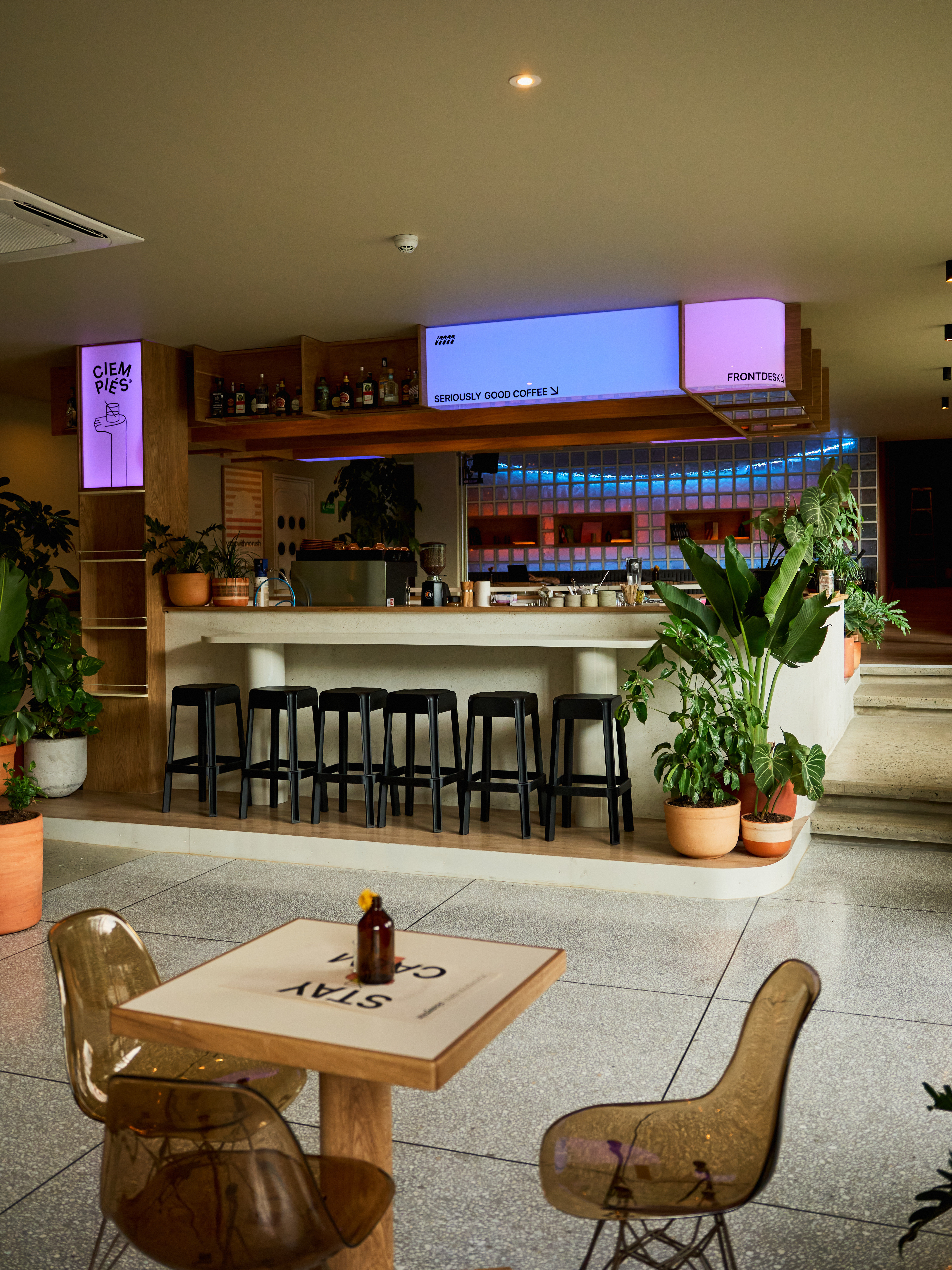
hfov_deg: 44.2
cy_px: 587
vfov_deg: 56.8
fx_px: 1173
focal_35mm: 32
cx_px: 480
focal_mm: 28
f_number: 2.8
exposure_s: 1/1250
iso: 1600
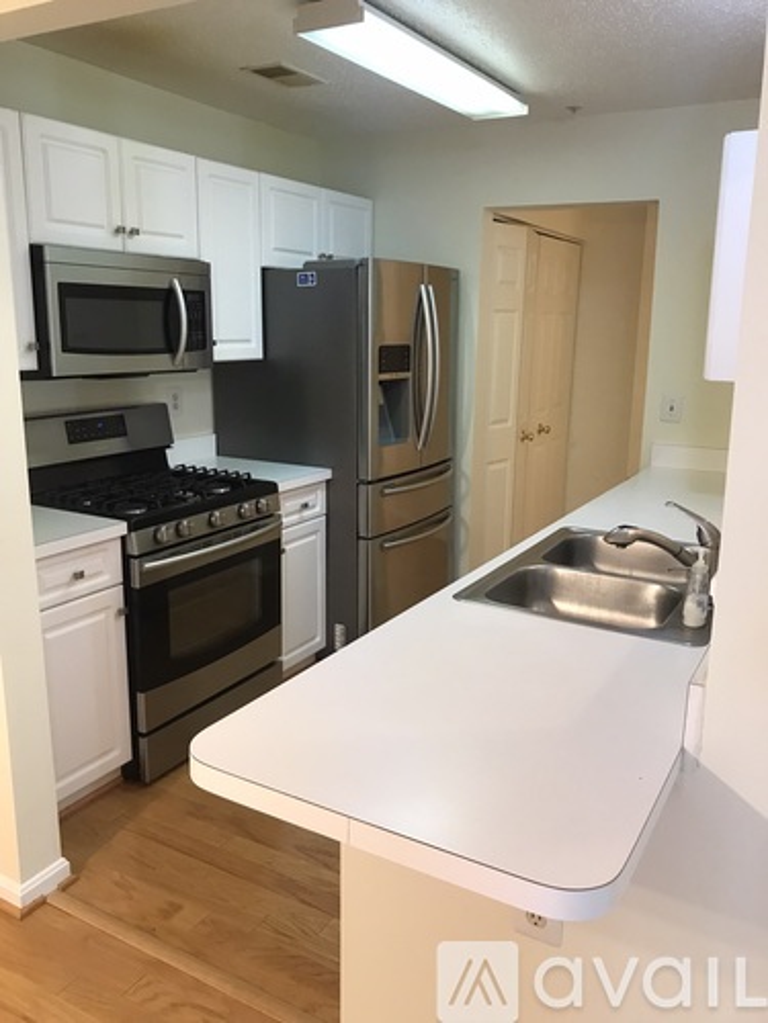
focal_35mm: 28
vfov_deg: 63.4
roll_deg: -0.3
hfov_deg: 49.7
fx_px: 828
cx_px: 384
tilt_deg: -12.8
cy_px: 512
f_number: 1.8
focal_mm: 3.99
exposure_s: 1/30
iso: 40
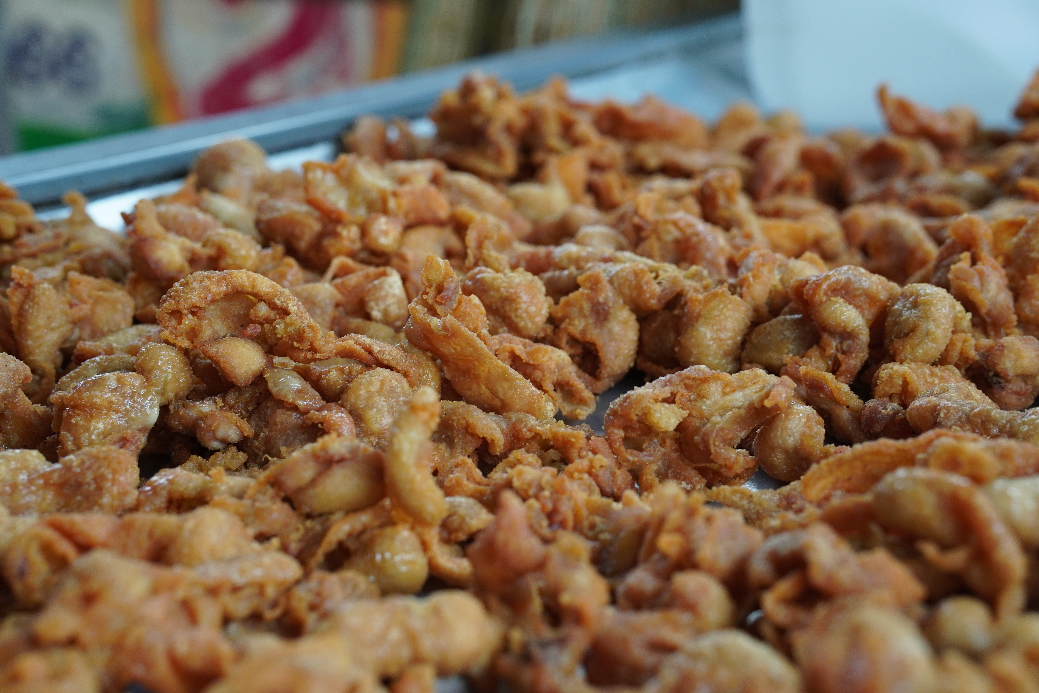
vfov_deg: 16.3
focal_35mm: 84
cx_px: 520
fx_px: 2424
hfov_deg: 24.2
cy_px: 346
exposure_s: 1/160
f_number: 4
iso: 640
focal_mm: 56
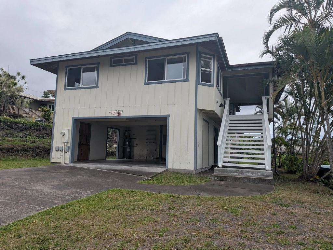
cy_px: 125
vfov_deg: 56.8
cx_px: 166
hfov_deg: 71.6
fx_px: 231
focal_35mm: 24
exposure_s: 1/1802
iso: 30
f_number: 1.7
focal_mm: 4.53
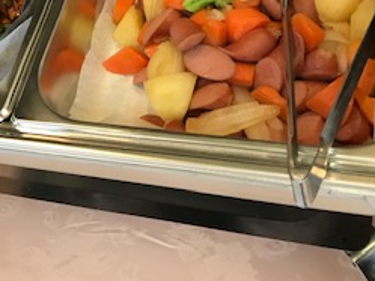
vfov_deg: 19.3
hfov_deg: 24.2
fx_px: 780
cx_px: -90
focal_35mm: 72
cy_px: -53
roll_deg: +33.8
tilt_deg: -32.2
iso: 40
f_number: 1.8
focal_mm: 3.99
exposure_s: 1/17
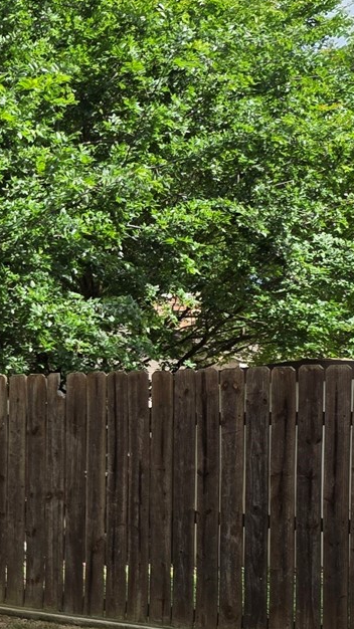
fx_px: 1369
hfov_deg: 12.5
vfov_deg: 25.6
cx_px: -409
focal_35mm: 82
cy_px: 470
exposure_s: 1/2693
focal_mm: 6.25
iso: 80
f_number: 1.7
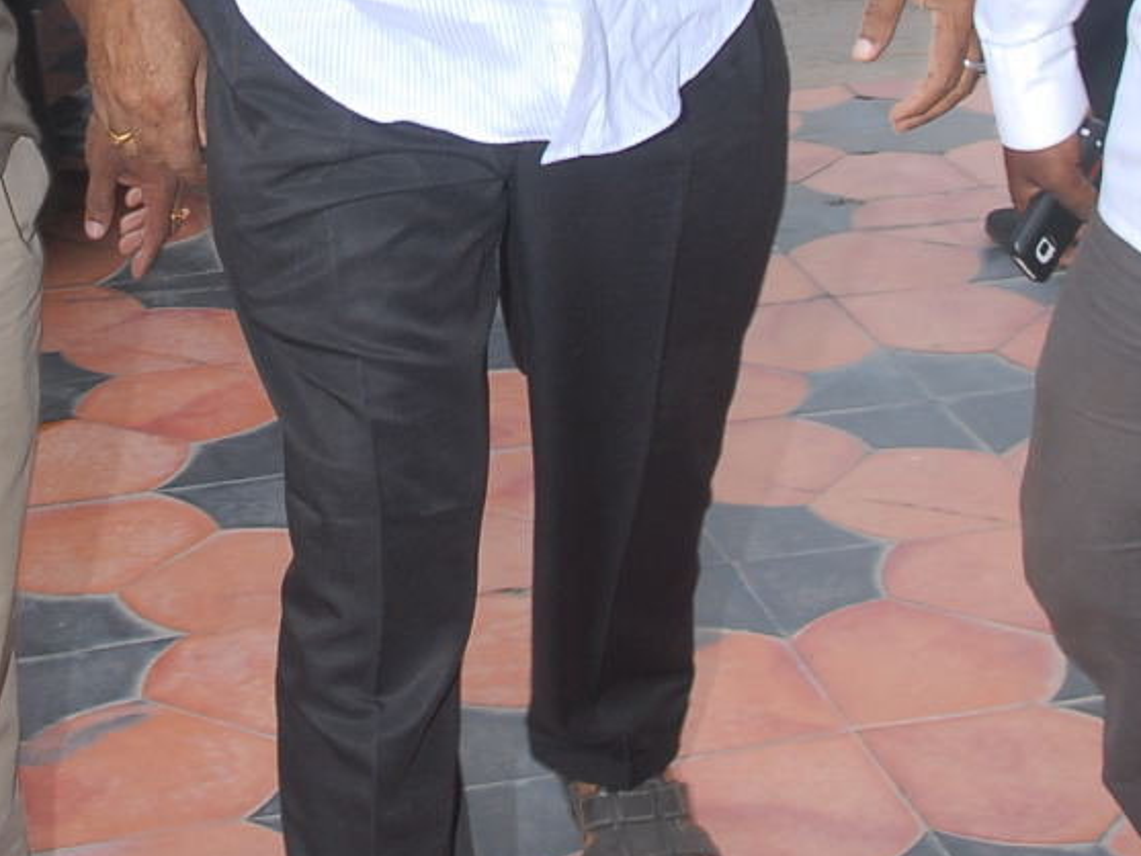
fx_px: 2736
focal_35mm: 83
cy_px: -102
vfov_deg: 17.2
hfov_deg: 23.5
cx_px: 389
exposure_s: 1/125
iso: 200
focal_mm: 20
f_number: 7.1
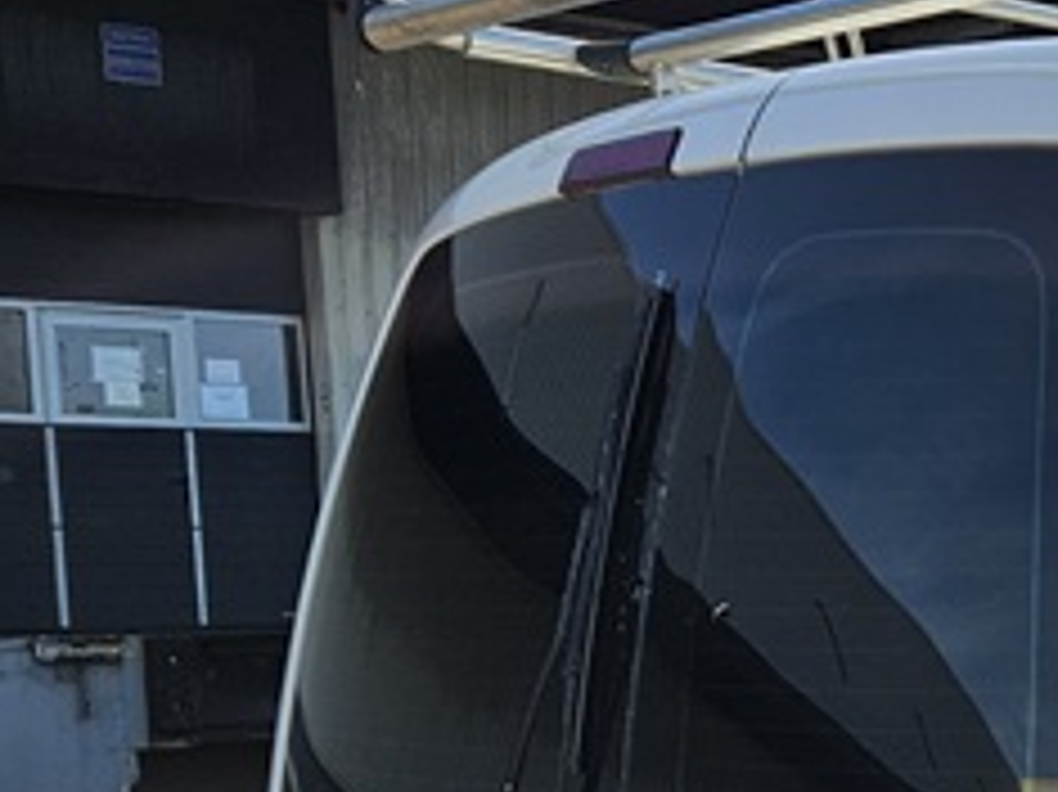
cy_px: 954
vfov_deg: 14.6
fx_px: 2994
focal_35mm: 98
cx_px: 1553
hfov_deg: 18.0
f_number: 1.8
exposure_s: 1/1484
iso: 25
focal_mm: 5.4
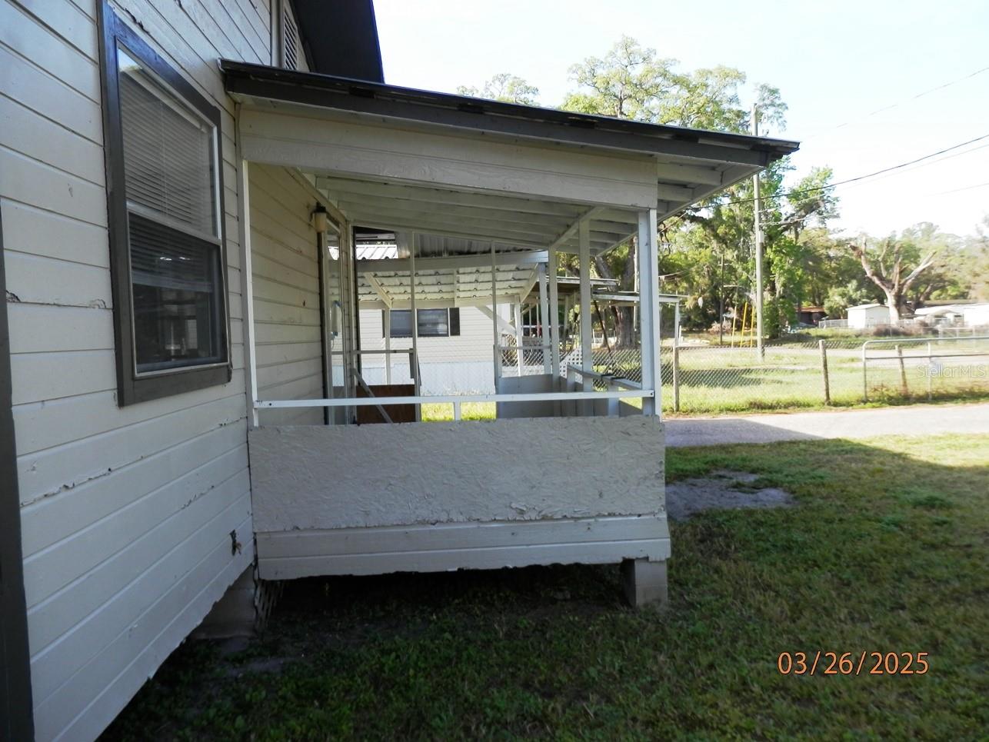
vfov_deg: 54.9
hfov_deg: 69.4
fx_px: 714
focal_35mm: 25
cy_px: 371
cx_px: 494
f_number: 3
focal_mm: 4.5
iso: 80
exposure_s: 1/200
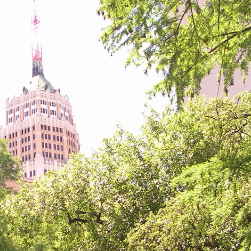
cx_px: 60
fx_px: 623
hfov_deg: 22.5
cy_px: 127
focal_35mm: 76
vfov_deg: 22.8
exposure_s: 1/214
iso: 50
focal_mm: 5.8
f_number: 2.8
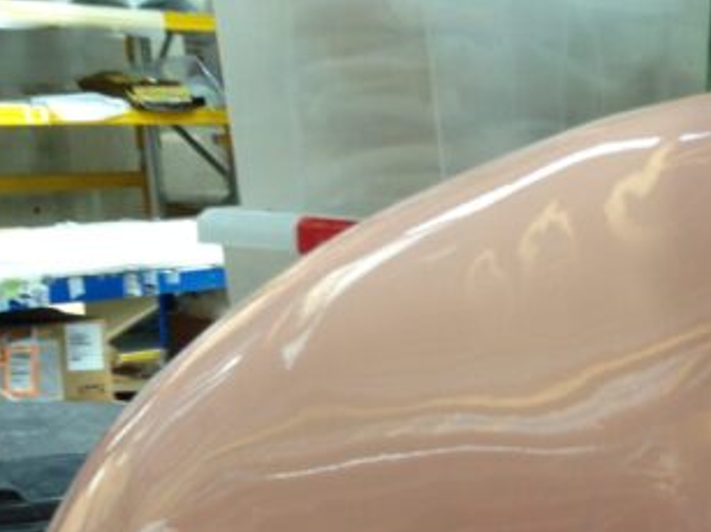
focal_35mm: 86
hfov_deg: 20.9
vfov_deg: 16.6
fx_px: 1766
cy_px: 583
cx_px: 901
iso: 50
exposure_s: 1/20
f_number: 2.4
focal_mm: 4.13
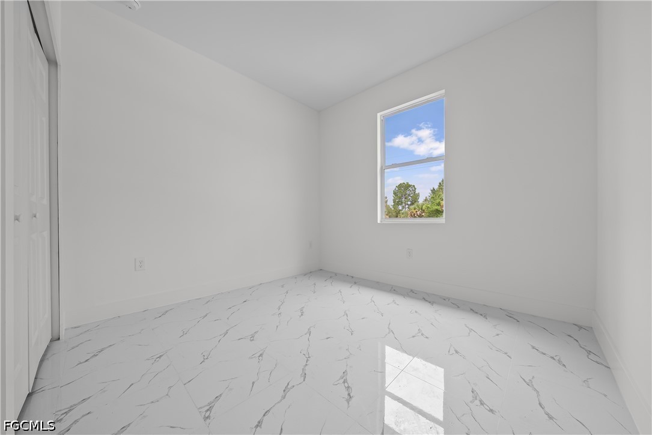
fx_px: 217
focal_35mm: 12
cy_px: 218
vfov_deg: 90.0
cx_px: 326
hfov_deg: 112.6
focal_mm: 12
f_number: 9
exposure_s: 1/2.5
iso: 200
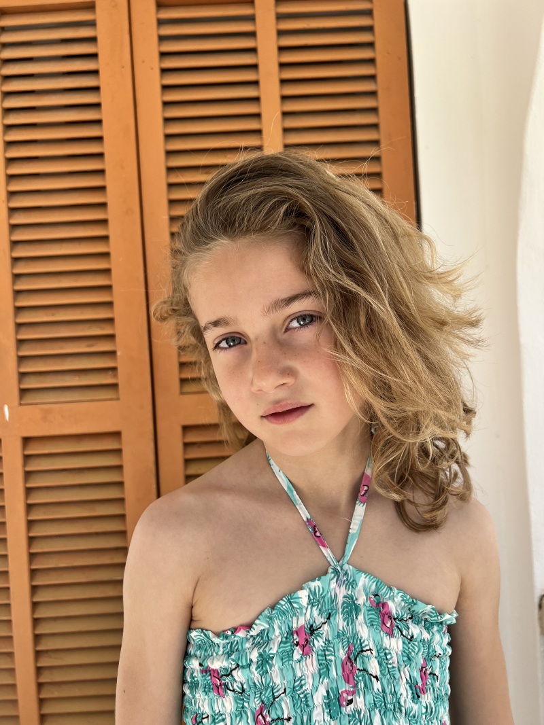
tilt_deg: +0.1
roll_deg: +3.2
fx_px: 545
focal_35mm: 26
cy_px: 362
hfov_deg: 53.1
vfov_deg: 67.3
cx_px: 272
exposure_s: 1/894
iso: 50
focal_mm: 5.7
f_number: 1.5
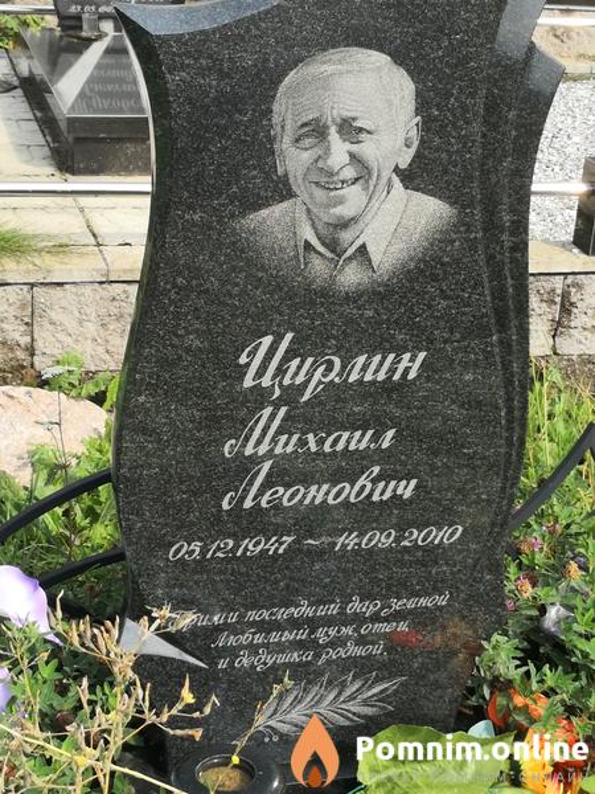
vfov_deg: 30.7
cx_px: 298
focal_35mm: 63
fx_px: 1444
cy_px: 397
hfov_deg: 23.3
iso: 50
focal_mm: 3.95
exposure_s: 1/1098
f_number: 1.6
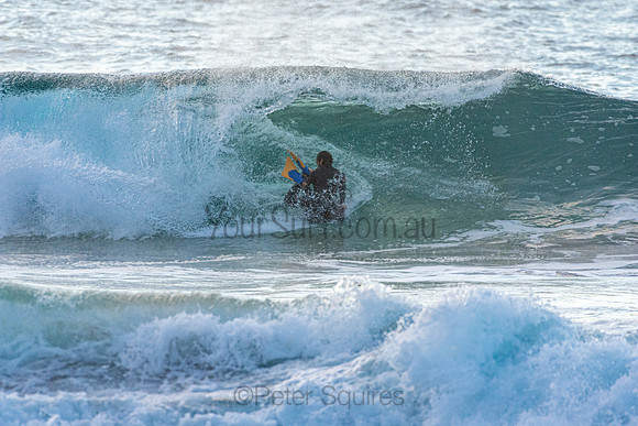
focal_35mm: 720
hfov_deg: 2.9
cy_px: 213
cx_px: 319
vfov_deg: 1.9
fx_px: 12762
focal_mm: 480
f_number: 5.6
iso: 800
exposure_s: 1/1250
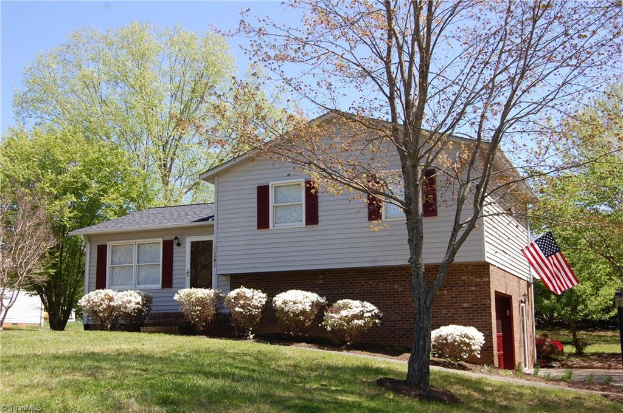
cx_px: 312
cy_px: 206
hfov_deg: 43.7
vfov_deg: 29.8
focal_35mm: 45
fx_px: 778
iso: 200
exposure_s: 1/250
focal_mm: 30
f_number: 8
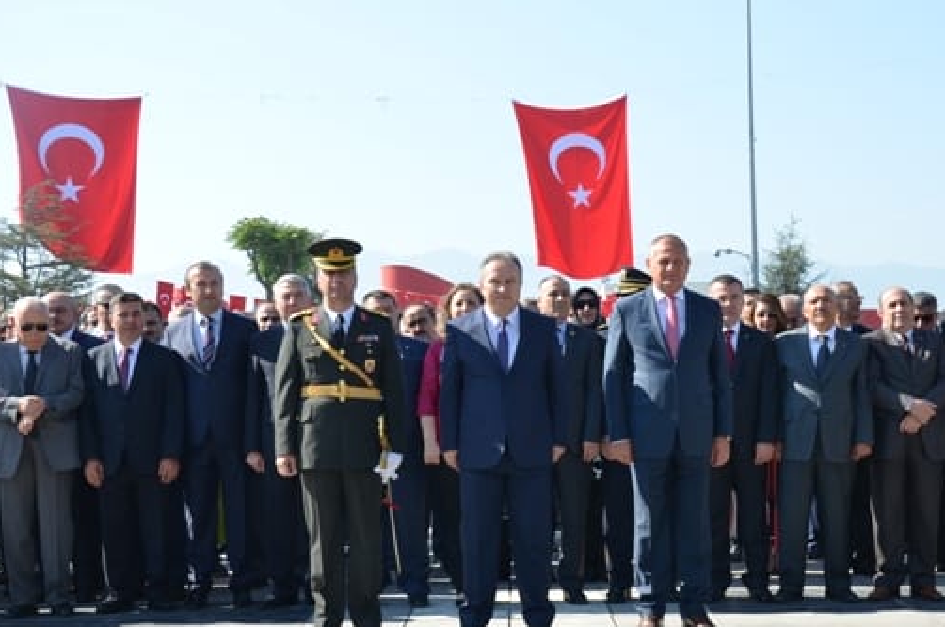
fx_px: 1704
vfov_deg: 20.8
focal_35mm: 65
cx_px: 561
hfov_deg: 30.9
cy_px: 397
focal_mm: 34
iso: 200
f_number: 8
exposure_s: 1/250
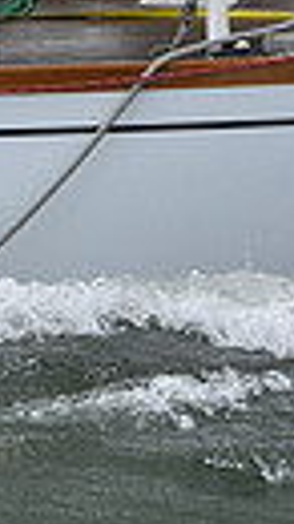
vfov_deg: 5.0
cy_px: -54
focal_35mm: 431
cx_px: -749
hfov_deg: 2.8
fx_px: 5981
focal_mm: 92
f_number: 6.3
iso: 320
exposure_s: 1/1250
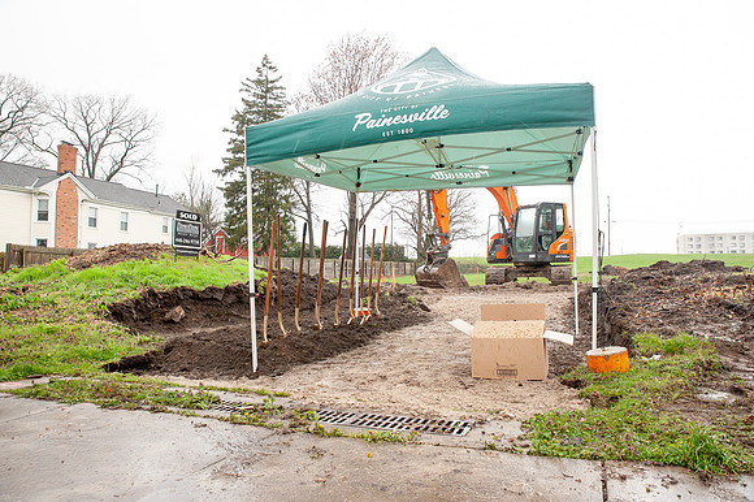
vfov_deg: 53.1
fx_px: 502
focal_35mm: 24
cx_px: 377
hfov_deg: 73.8
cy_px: 251
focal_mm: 24
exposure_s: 1/160
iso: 640
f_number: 6.3
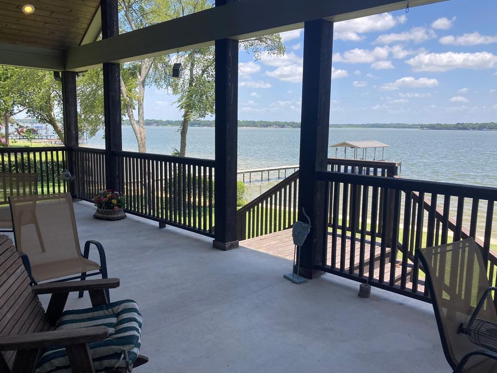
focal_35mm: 29
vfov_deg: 48.2
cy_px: 190
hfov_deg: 61.6
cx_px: 243
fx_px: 416
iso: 20
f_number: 1.8
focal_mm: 3.99
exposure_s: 1/917
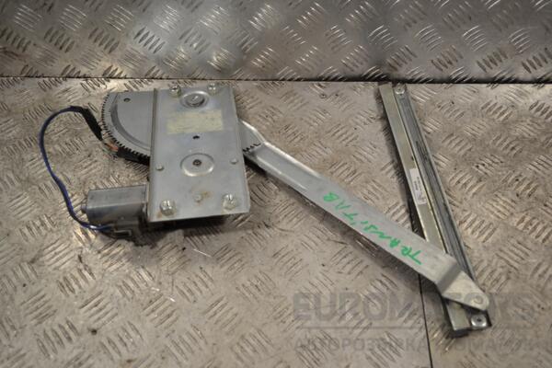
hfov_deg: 57.2
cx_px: 276
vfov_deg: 40.0
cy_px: 184
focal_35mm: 33
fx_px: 506
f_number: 4
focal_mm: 22
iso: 100
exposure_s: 1/60
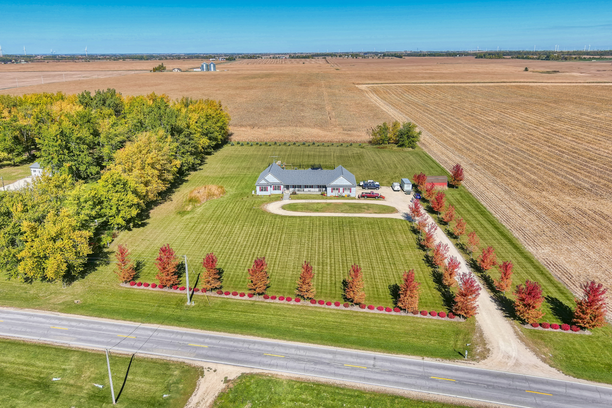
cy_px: 204
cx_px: 306
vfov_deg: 45.0
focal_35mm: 29
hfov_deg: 63.7
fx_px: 493
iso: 105
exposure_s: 1/1425
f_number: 2.8
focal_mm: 10.6
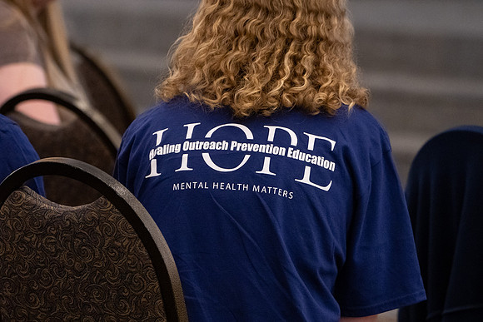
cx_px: 241
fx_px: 3791
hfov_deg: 7.3
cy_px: 153
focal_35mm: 282
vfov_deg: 4.9
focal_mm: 180
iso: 5000
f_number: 4
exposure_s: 1/200
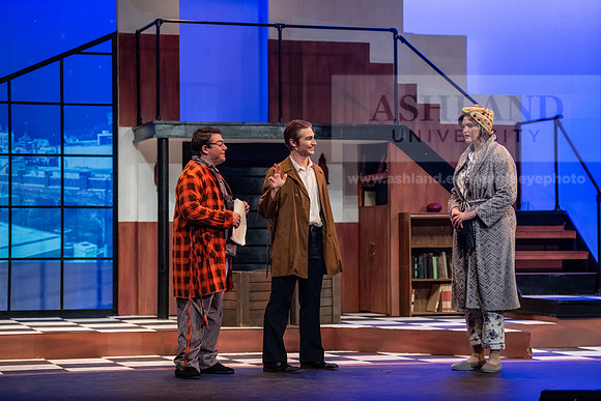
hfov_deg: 21.5
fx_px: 1586
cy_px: 200
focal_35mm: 95
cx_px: 300
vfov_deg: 14.4
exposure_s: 1/200
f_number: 3.2
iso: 3200
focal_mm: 95
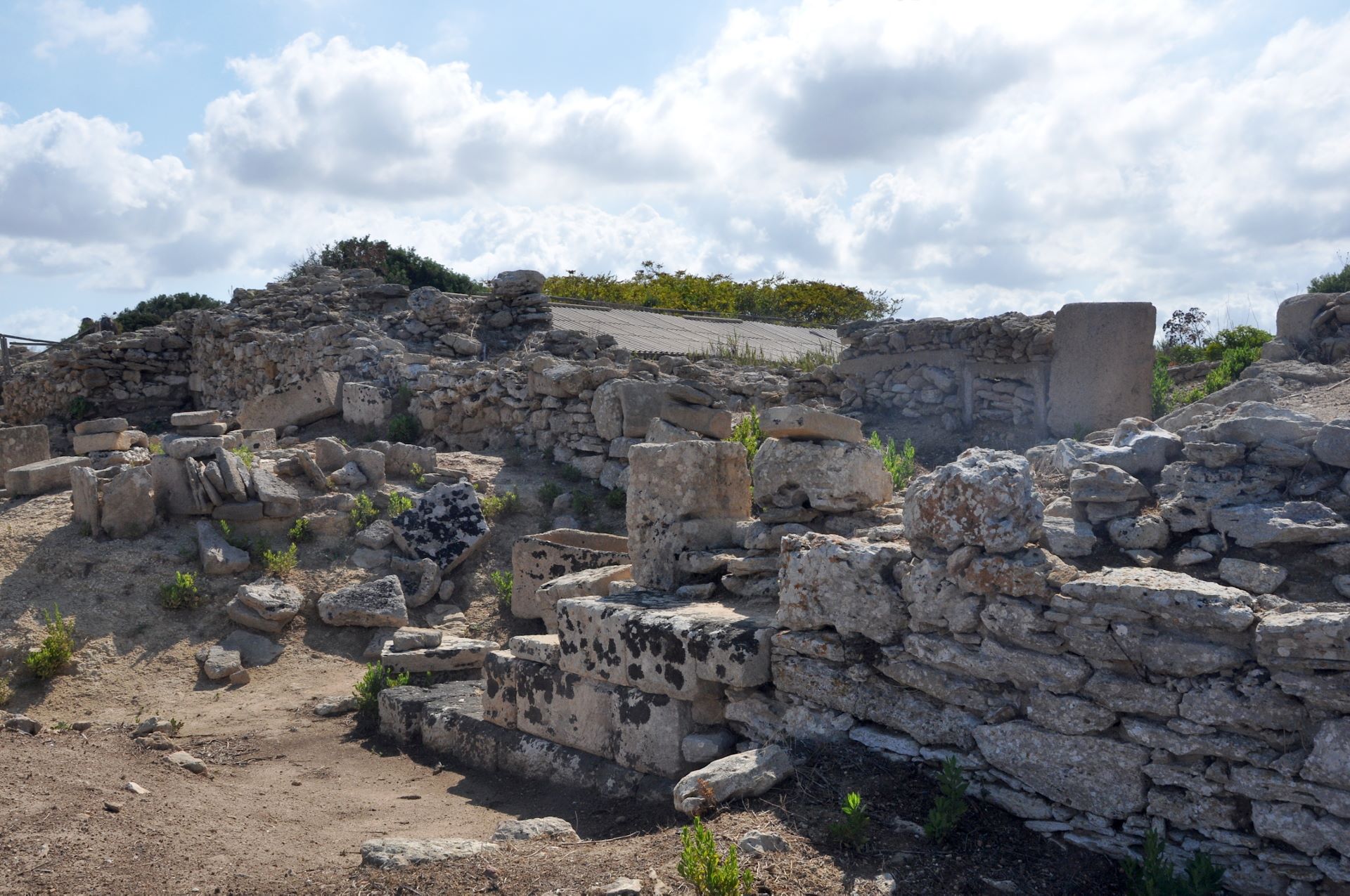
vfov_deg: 34.1
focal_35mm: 39
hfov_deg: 49.6
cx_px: 675
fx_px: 1461
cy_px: 448
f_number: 14
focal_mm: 26
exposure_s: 1/200
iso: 400
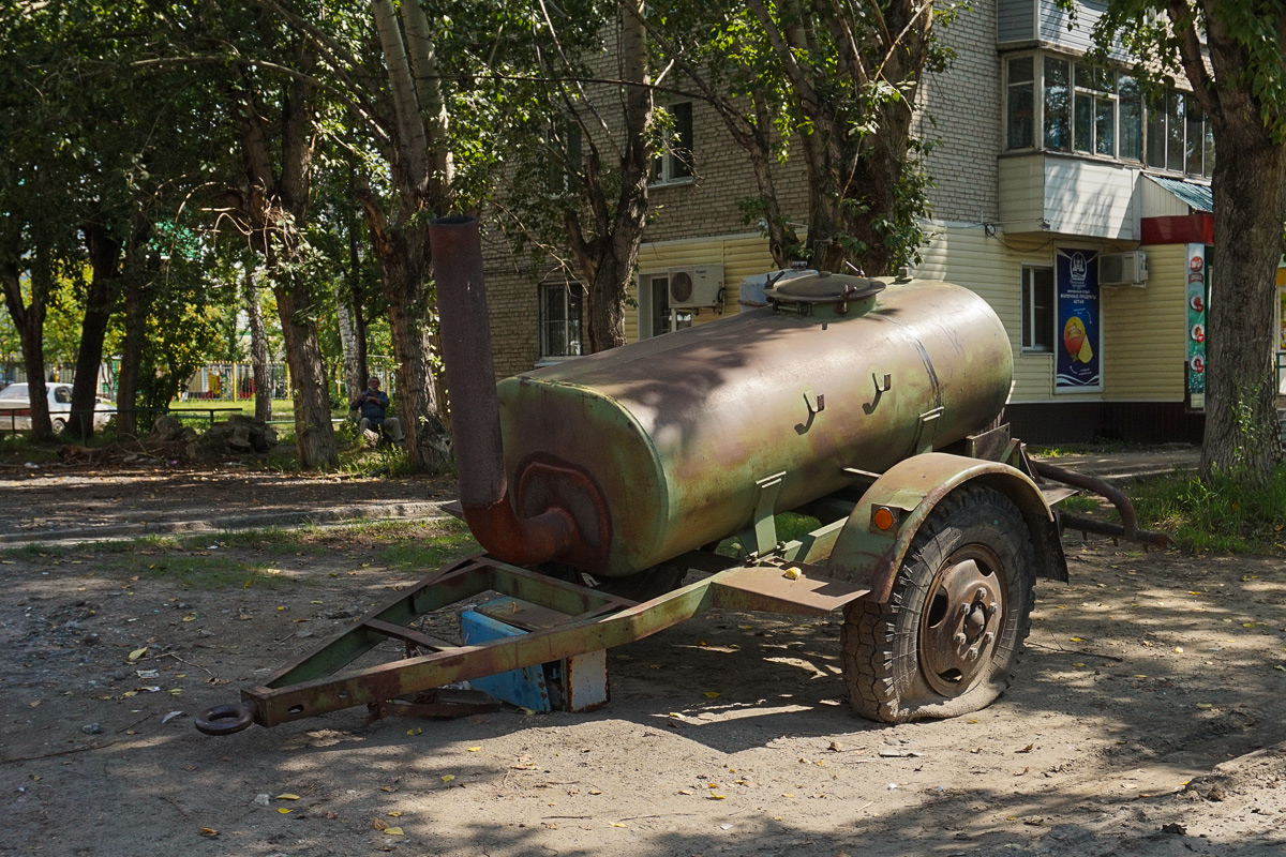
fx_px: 1393
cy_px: 428
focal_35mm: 39
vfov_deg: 34.2
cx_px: 643
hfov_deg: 49.6
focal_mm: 26
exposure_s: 1/500
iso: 250
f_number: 8
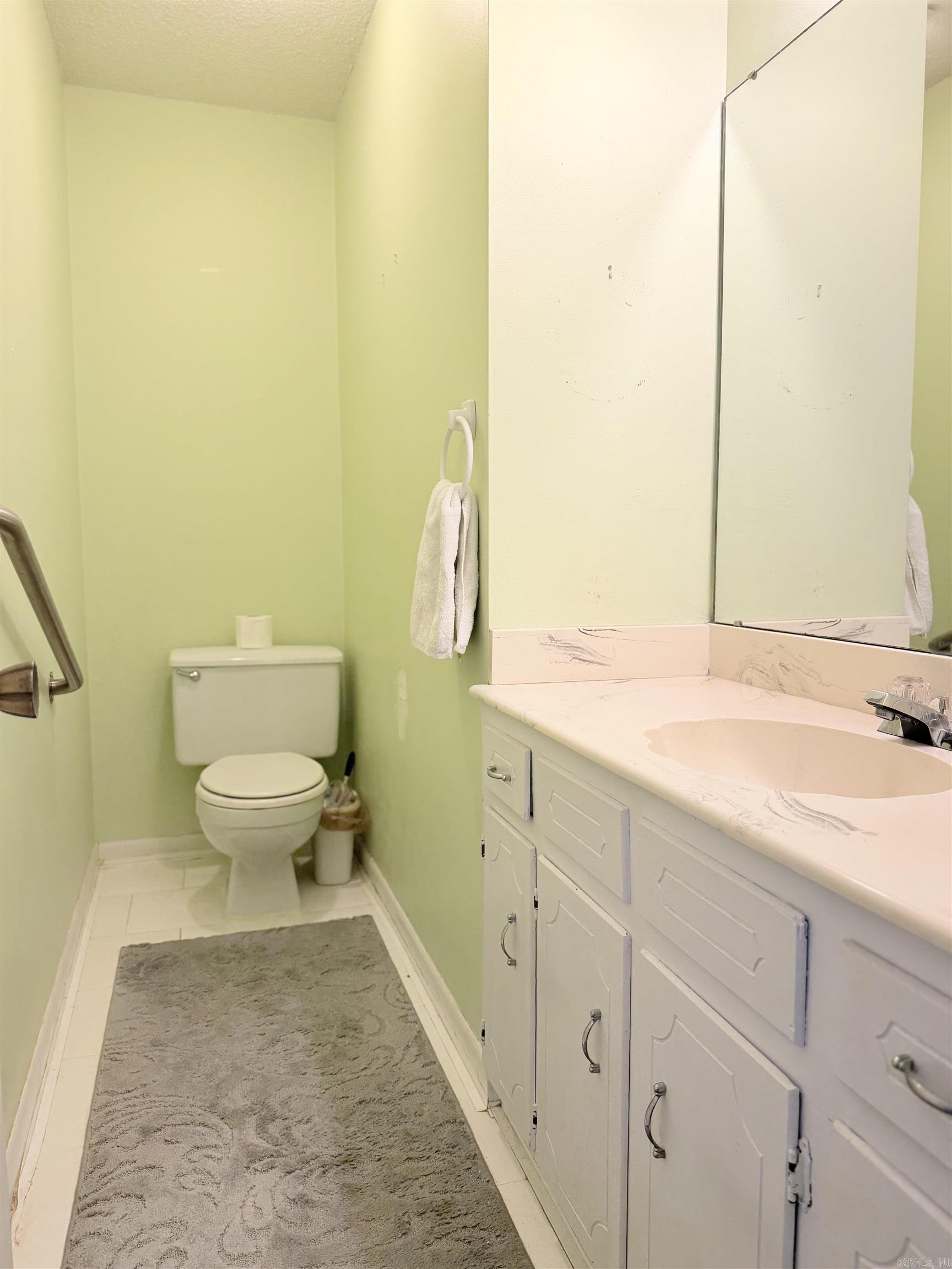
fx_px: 880
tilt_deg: -5.8
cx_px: 476
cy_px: 634
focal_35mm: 24
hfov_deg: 56.8
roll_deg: -0.2
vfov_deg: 71.6
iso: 100
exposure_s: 1/120
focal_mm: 6.76
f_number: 1.78
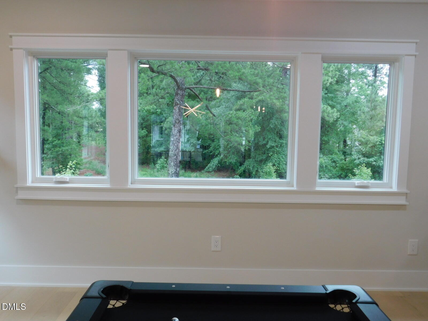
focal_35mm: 30
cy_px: 160
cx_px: 214
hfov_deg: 60.0
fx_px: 371
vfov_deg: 46.8
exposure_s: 1/30
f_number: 3.2
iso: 140
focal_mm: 5.3
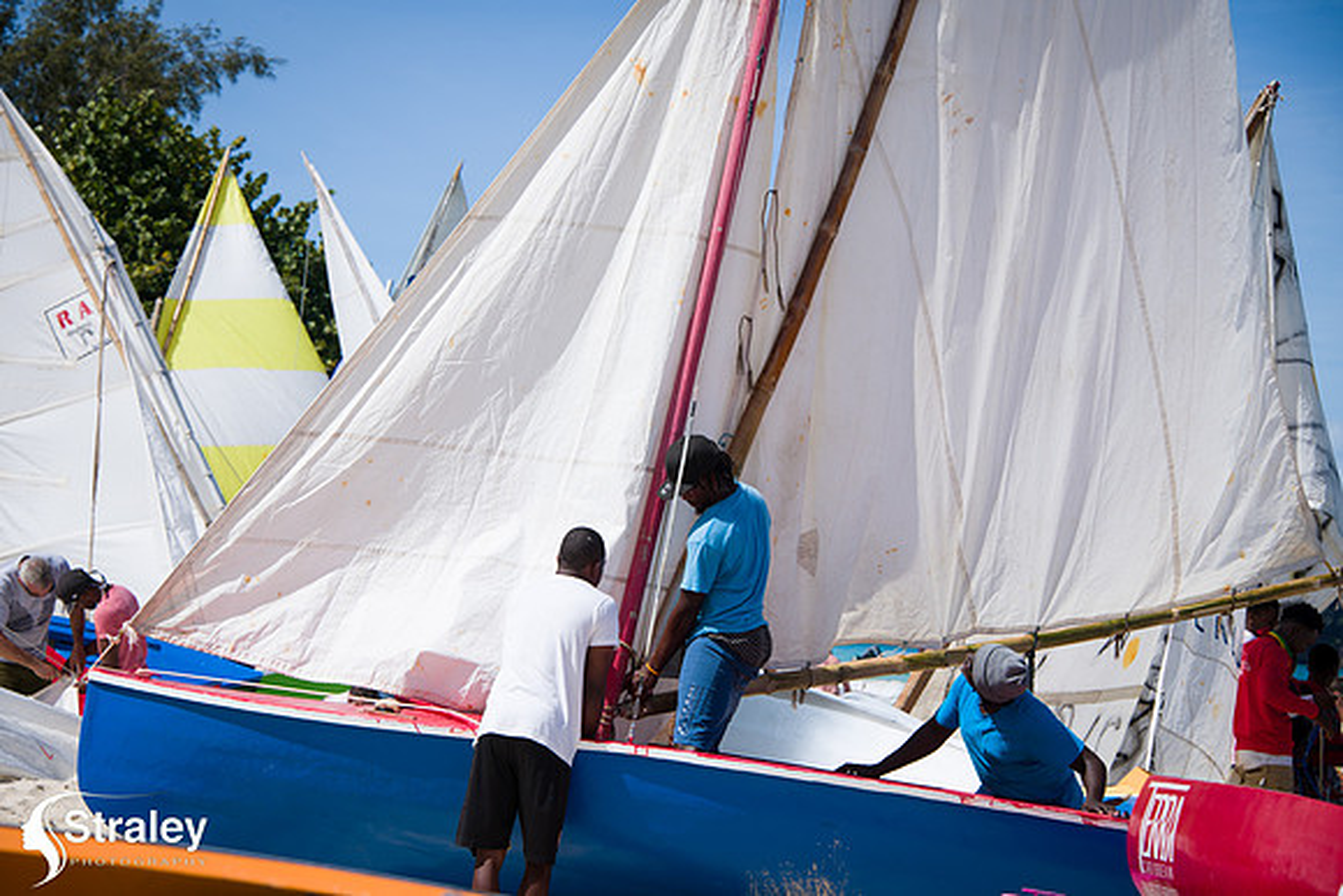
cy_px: 448
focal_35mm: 112
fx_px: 4179
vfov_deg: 12.2
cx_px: 672
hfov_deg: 18.3
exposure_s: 1/320
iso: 64
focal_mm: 112
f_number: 8
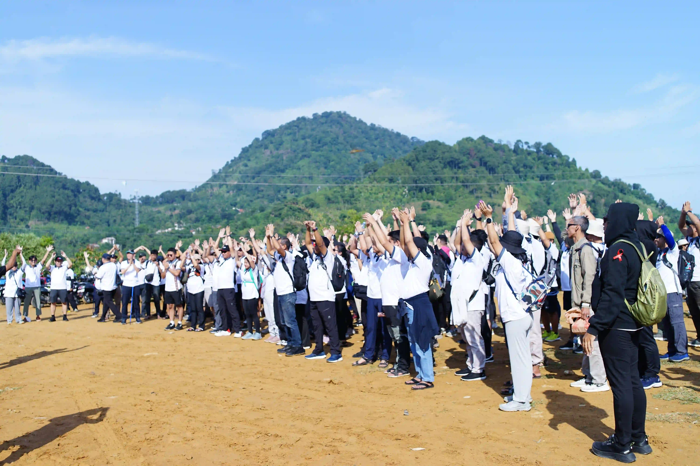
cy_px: 233
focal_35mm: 35
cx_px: 350
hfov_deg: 54.4
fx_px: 681
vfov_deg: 37.9
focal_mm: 35
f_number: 3.5
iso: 200
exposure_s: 1/2000
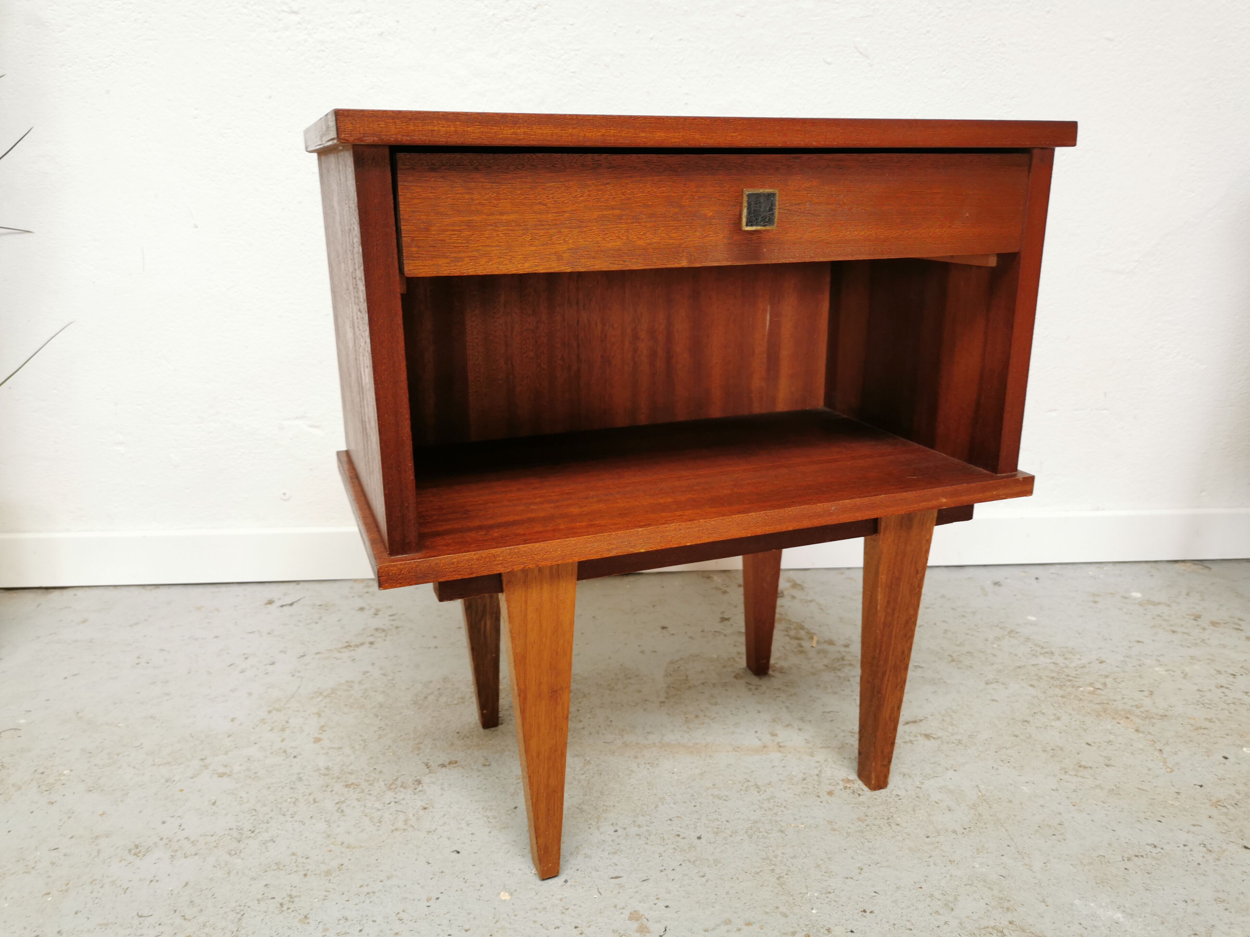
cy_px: 468
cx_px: 625
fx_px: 975
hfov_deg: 65.3
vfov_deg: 51.4
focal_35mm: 27
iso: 100
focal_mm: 5.58
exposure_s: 1/100
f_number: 1.8
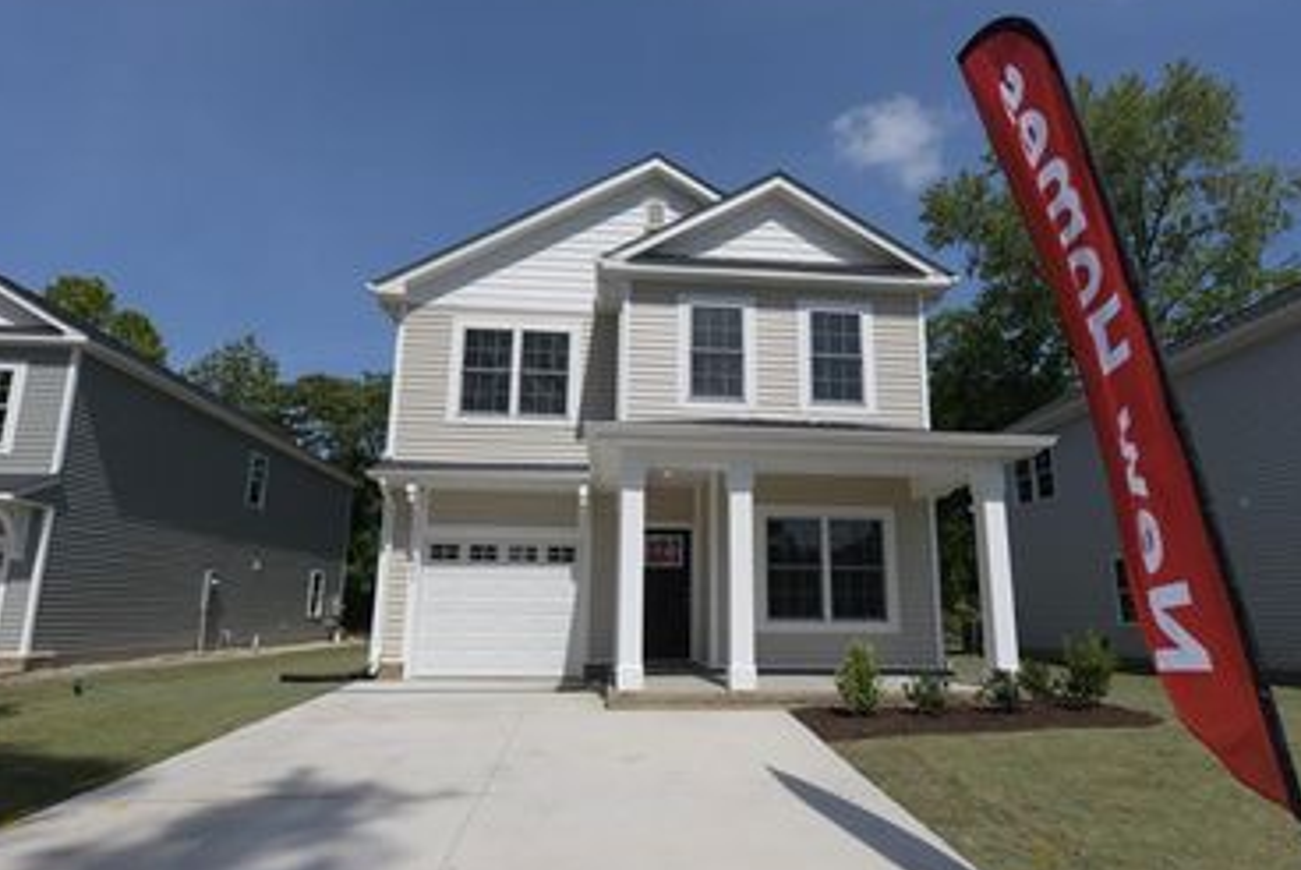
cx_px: 672
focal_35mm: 19
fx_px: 687
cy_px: 483
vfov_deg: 64.5
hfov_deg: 86.8
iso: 200
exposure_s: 1/500
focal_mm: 14
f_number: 11
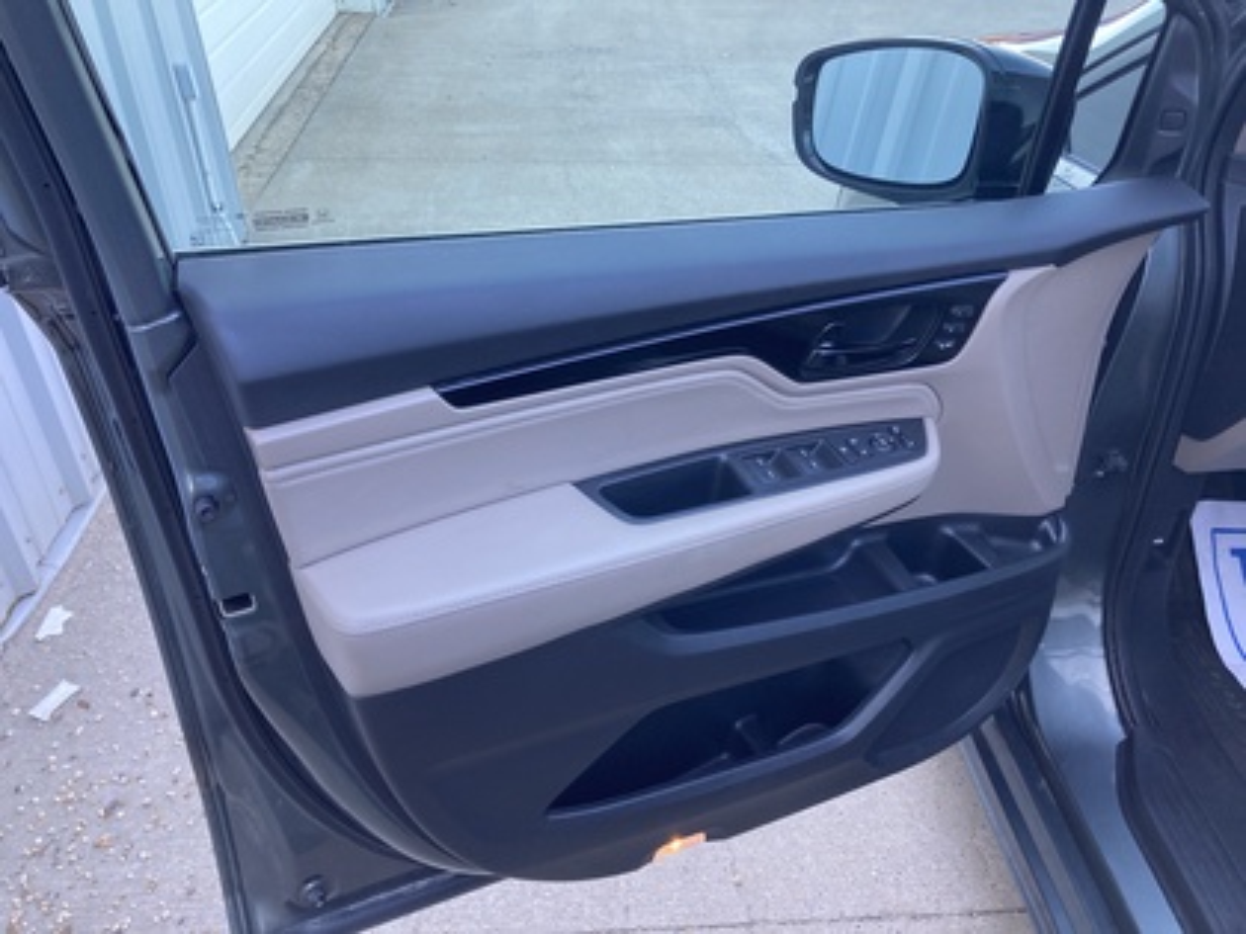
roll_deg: +1.0
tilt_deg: -34.6
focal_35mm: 28
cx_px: 623
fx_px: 1008
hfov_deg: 63.4
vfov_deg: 49.7
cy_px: 467
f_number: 1.8
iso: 80
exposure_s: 1/121
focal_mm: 3.99
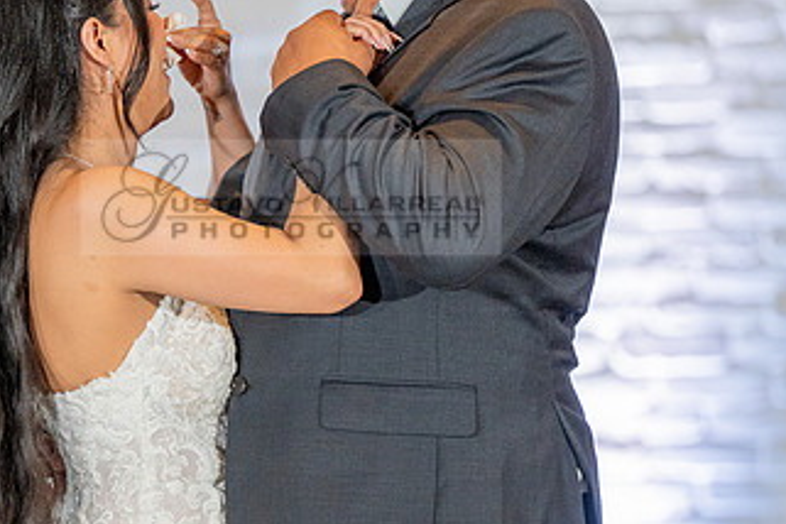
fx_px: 6506
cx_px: 294
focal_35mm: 298
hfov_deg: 6.9
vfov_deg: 4.6
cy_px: 197
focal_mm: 165
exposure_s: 1/320
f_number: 2.8
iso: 1600
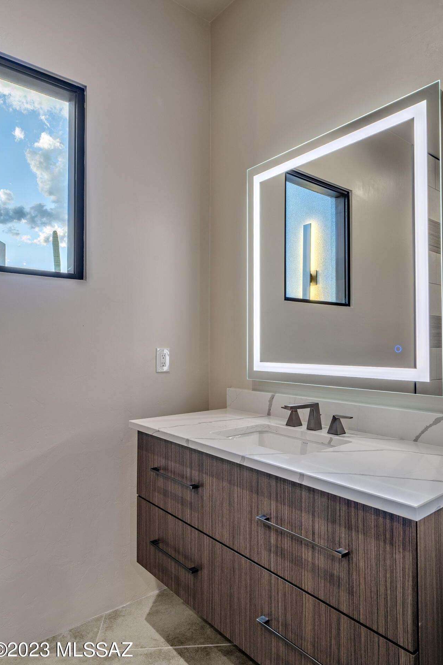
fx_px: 388
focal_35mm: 21
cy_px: 332
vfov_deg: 81.2
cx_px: 223
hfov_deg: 59.5
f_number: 11
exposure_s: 1/25
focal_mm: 20
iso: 200
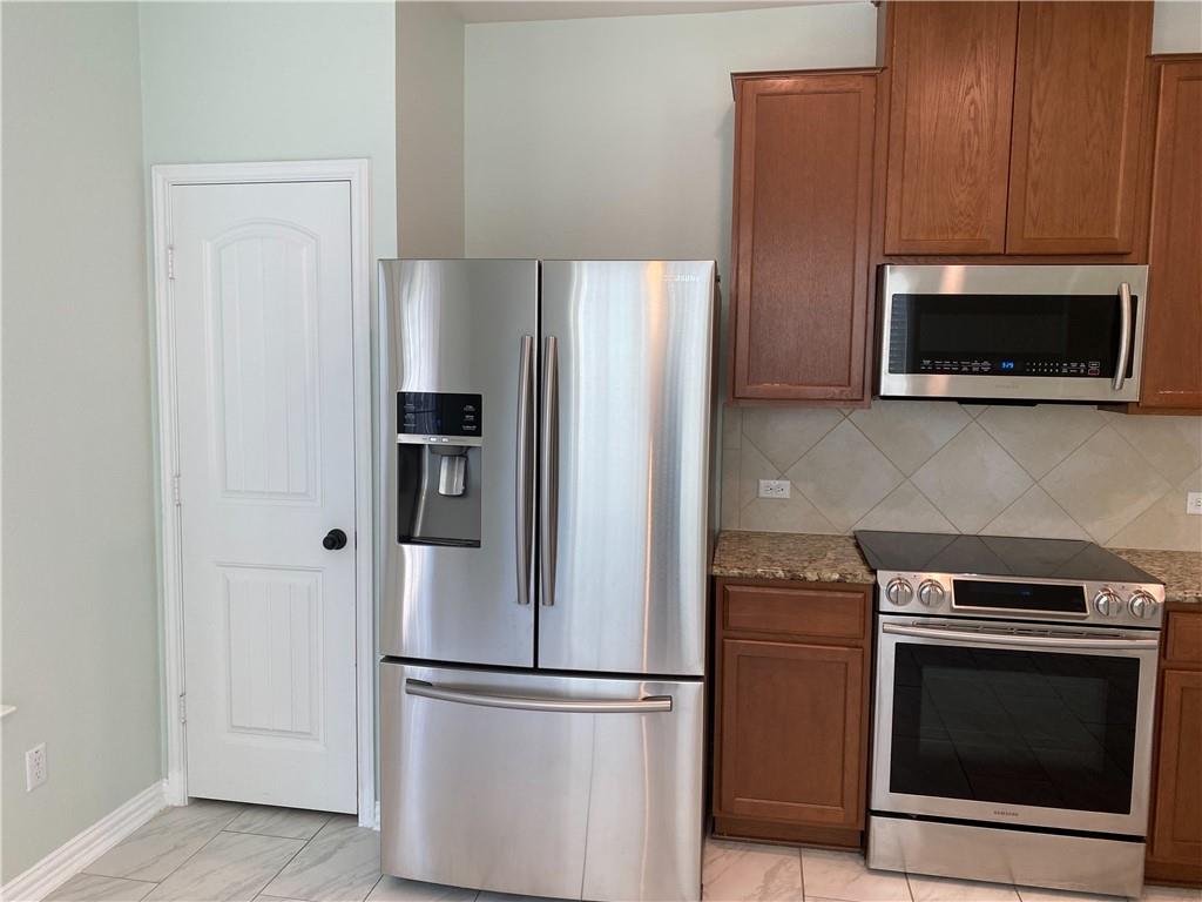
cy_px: 451
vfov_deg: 53.1
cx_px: 601
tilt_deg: -5.7
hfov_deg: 67.3
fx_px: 903
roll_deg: -1.1
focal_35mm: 26
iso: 80
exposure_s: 1/120
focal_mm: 4.25
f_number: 1.8
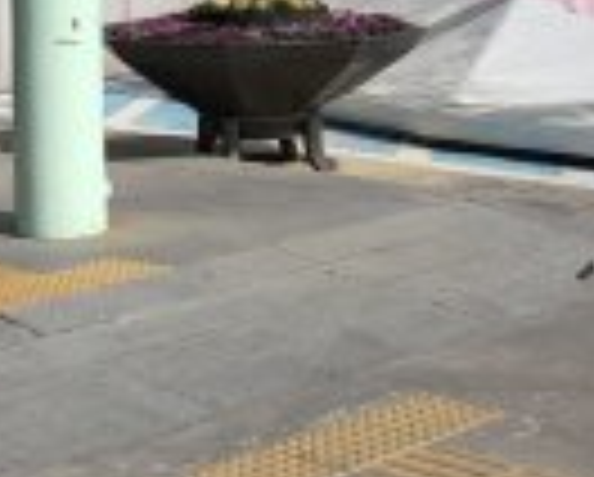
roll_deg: +2.4
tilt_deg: +1.7
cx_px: 346
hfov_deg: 16.3
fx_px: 2078
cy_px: -232
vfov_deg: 12.5
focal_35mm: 118
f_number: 1.8
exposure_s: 1/3003
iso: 25
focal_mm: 4
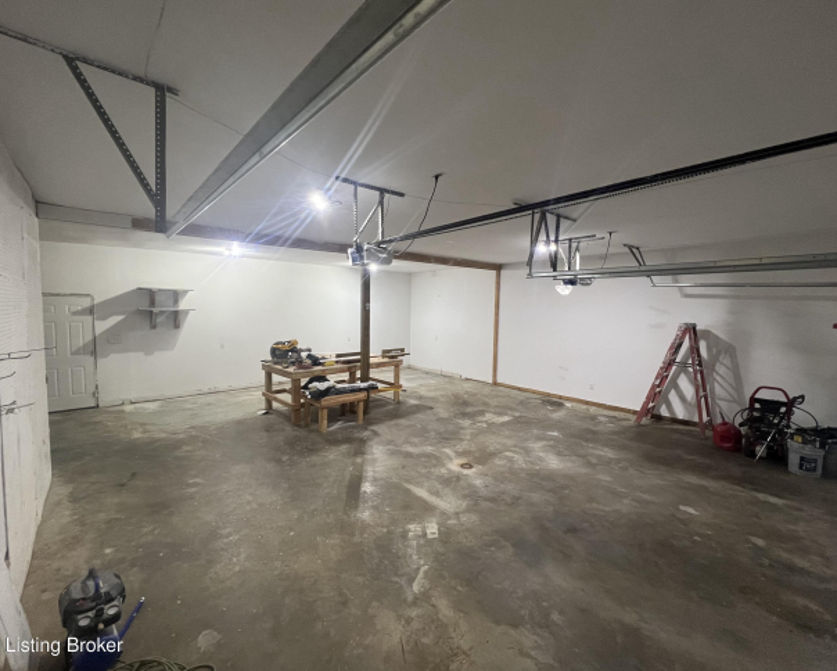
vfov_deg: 88.0
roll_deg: -0.8
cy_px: 330
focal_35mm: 14
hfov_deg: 100.6
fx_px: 347
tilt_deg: -3.4
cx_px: 403
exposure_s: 1/78
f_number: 1.8
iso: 250
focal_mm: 1.57
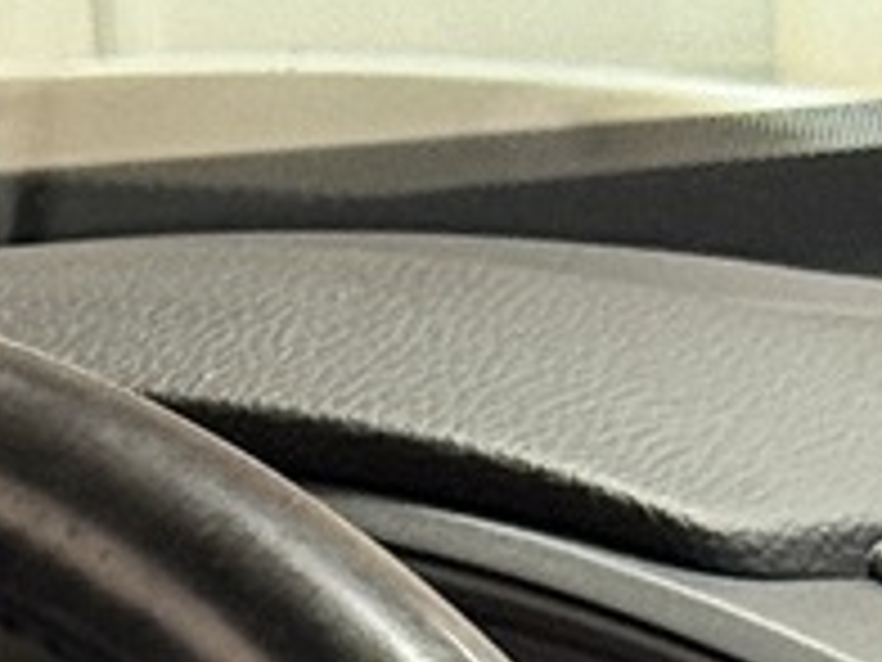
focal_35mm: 352
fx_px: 8969
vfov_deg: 4.1
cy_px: 2013
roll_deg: +7.7
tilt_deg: -18.0
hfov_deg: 5.4
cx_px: -1359
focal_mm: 6.76
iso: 500
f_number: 1.78
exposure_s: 1/40
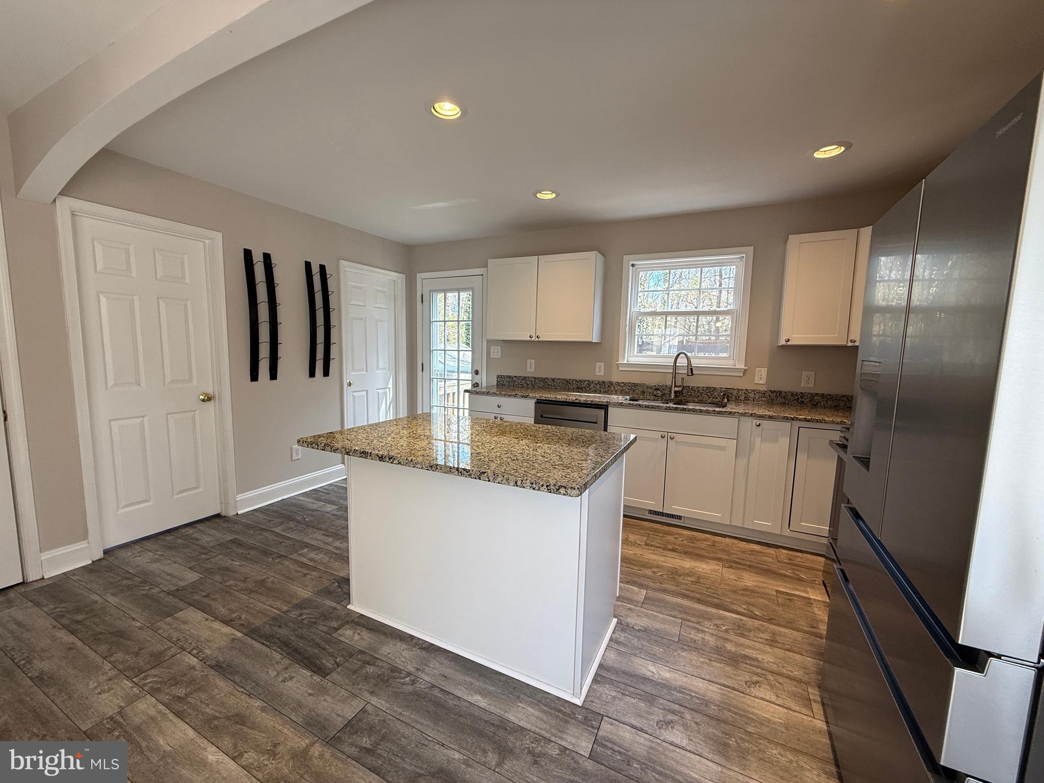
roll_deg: -1.4
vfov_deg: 85.7
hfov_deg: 102.1
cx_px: 522
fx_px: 422
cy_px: 392
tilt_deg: -6.0
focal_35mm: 14
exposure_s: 1/120
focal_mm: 2.22
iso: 100
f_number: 2.2
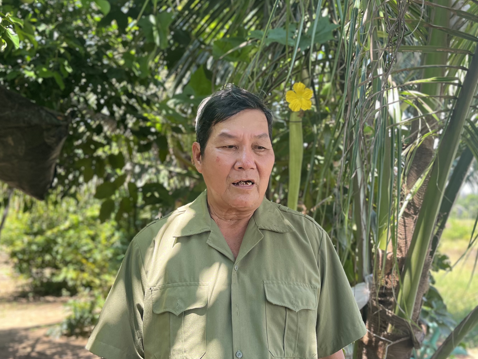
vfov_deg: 36.8
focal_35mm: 39
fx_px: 539
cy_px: 165
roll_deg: -0.3
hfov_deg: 47.7
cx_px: 270
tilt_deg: +4.7
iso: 50
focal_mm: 5.1
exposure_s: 1/249
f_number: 1.6
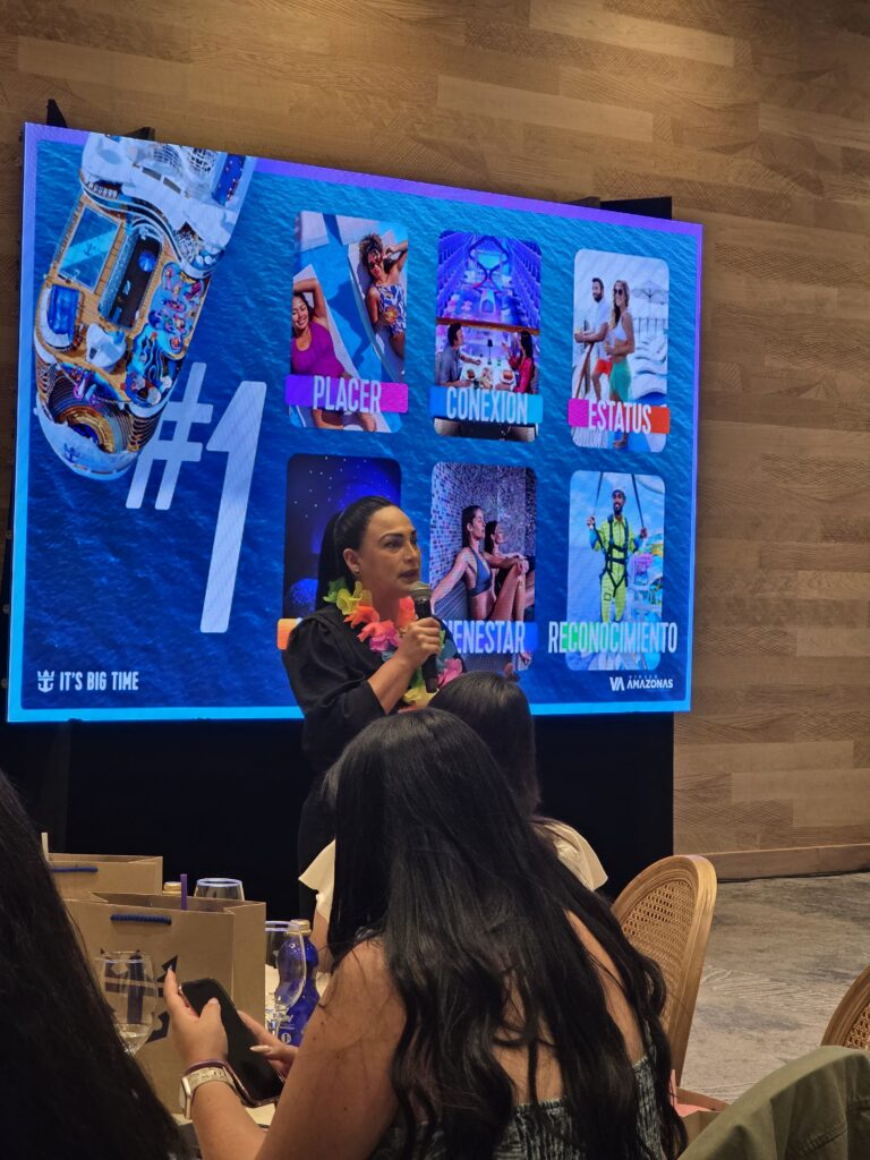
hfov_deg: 21.3
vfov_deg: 28.2
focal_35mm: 69
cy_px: 580
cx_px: 435
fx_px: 2312
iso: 250
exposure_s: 1/120
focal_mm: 7.9
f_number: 2.4
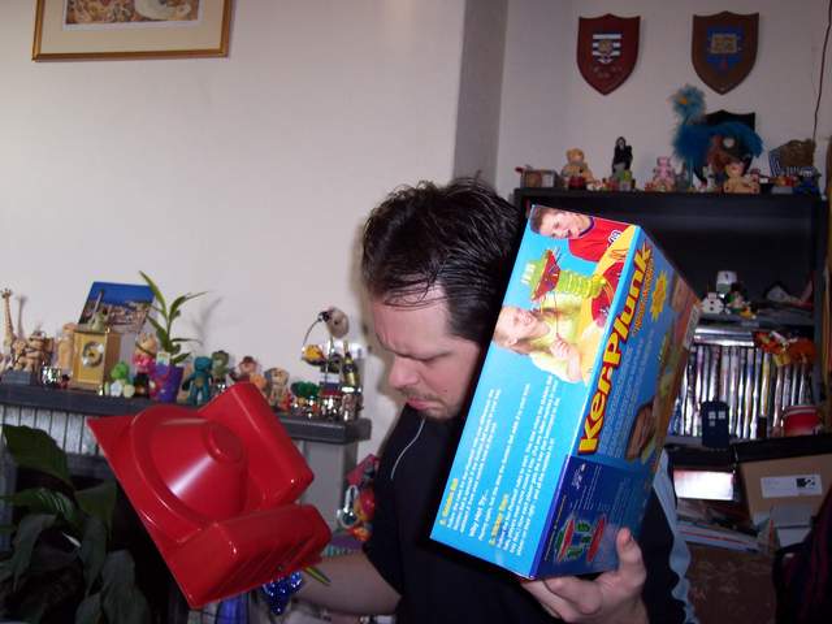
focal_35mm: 38
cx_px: 416
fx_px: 913
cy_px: 312
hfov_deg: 49.0
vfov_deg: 37.7
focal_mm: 8
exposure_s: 1/30
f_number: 2.8
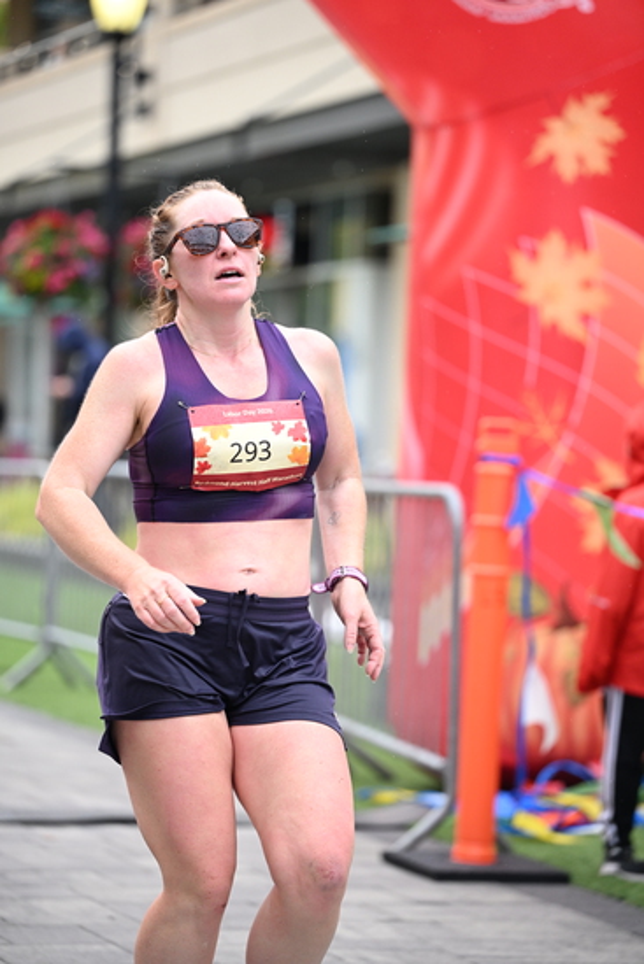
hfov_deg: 11.0
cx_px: 322
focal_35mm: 125
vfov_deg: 16.4
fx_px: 3352
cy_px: 482
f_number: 2.8
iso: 1250
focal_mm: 125
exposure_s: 1/1600
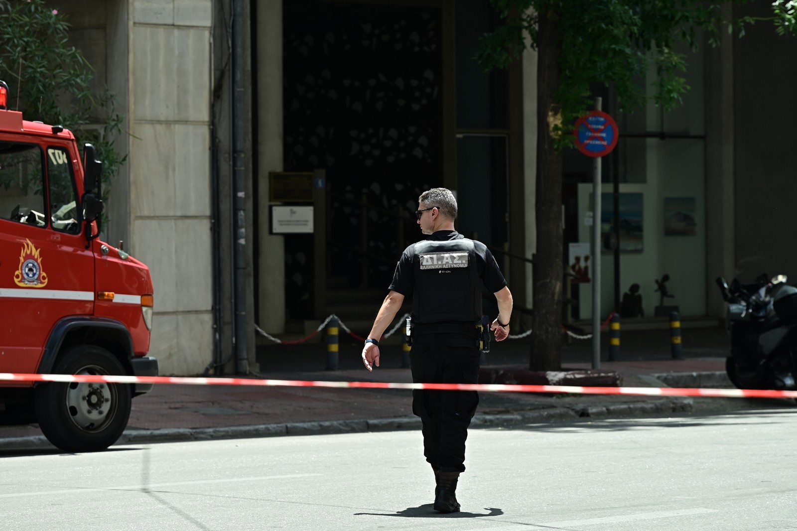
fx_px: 2656
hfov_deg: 17.1
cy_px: 266
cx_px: 398
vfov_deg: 11.4
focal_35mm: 120
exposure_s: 1/500
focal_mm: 120
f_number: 5
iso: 160
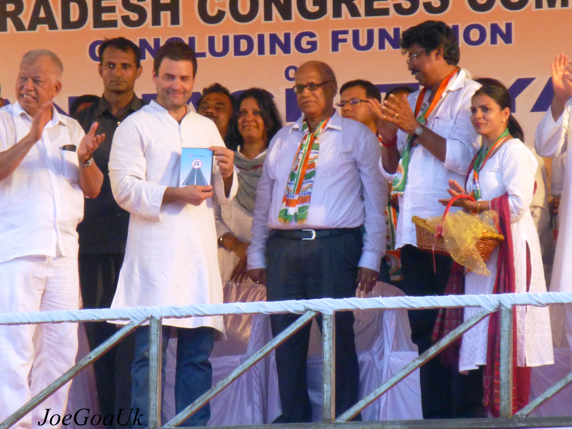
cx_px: 286
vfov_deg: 3.9
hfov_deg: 5.1
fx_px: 6378
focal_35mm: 386
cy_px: 214
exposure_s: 1/50
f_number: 5.9
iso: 800
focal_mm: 62.5
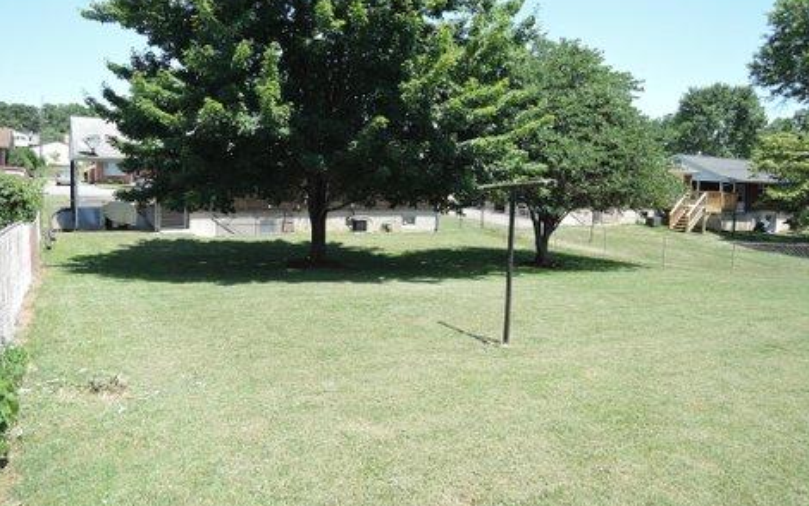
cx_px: 399
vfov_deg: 47.4
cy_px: 208
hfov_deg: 70.4
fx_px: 573
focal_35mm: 26
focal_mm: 5.1
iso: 80
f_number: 2.8
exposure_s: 1/60
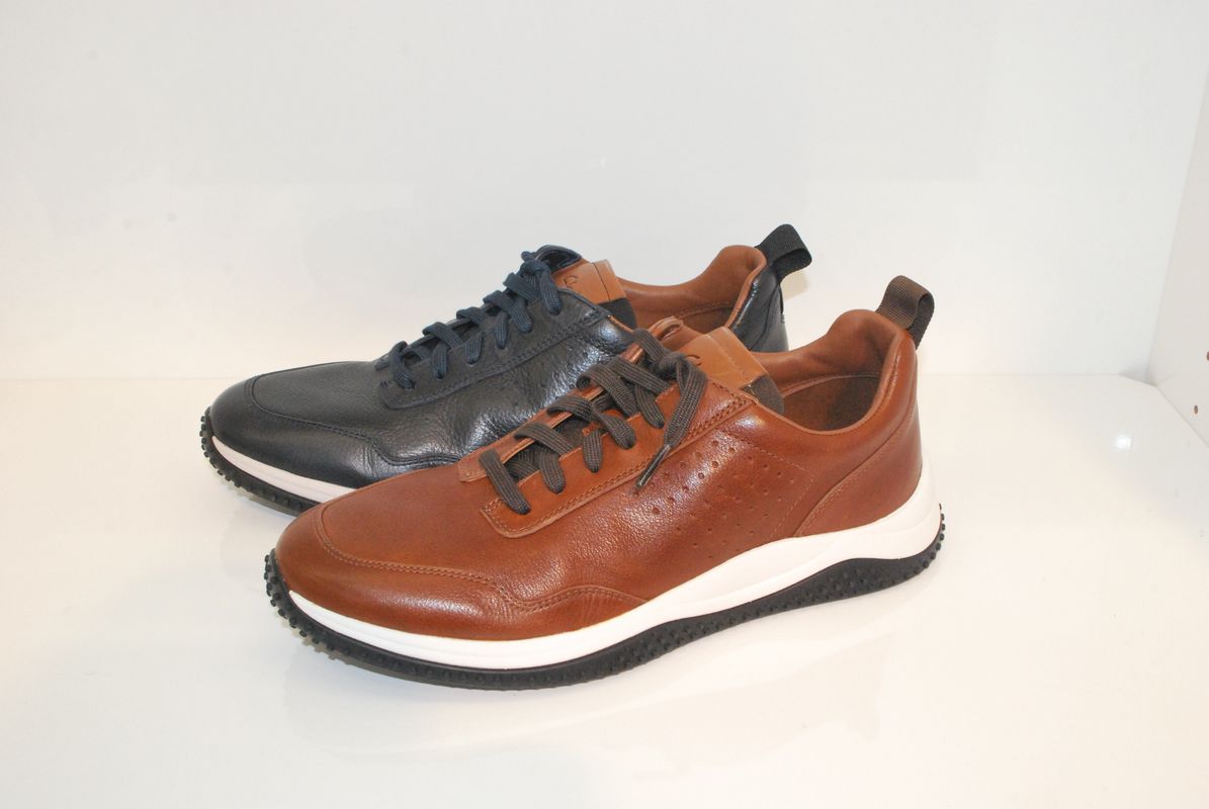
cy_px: 404
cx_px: 604
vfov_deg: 34.3
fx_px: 1311
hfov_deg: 49.5
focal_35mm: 39
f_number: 13
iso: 1600
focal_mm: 26
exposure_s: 1/200
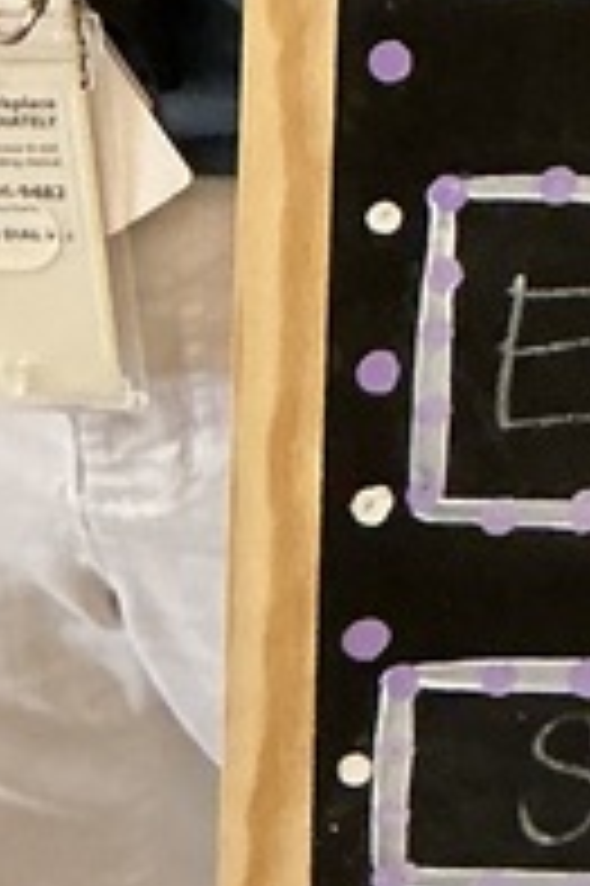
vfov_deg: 11.1
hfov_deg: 8.7
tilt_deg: -18.9
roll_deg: +0.5
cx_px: 450
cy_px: -1201
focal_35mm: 157
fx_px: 3866
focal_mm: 3
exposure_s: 1/60
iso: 250
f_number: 1.8
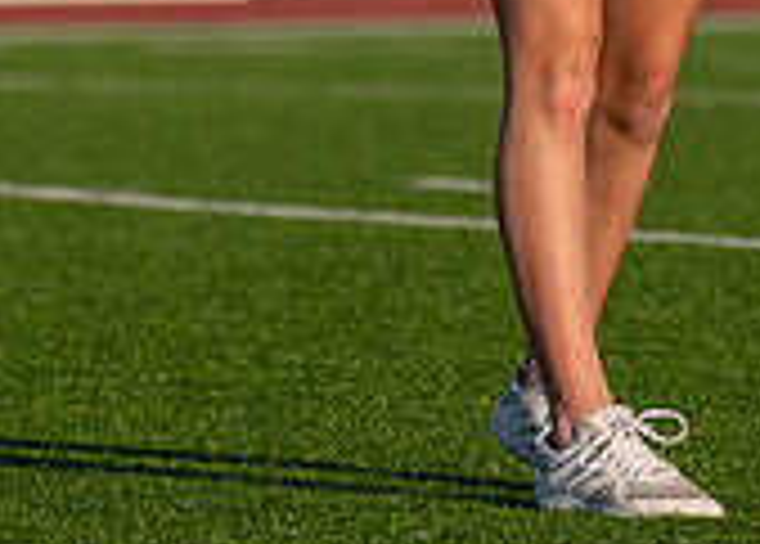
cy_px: -448
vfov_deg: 2.7
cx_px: 671
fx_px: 11687
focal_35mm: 541
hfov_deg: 3.7
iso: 100
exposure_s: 1/5000
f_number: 2.8
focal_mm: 106
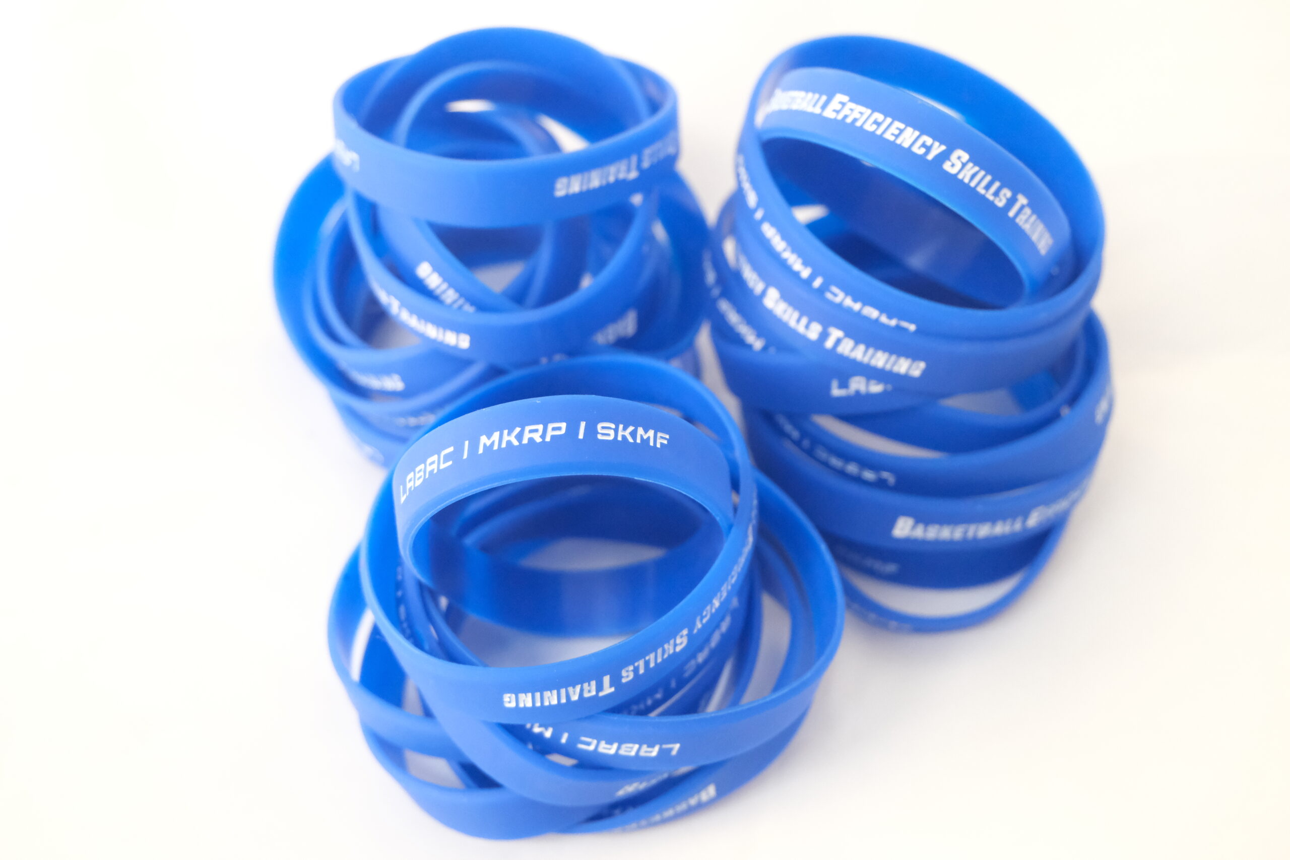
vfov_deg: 28.1
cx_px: 645
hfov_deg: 41.1
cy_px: 430
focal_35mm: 48
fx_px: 1720
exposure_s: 1/85
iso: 6400
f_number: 4.9
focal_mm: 32.3
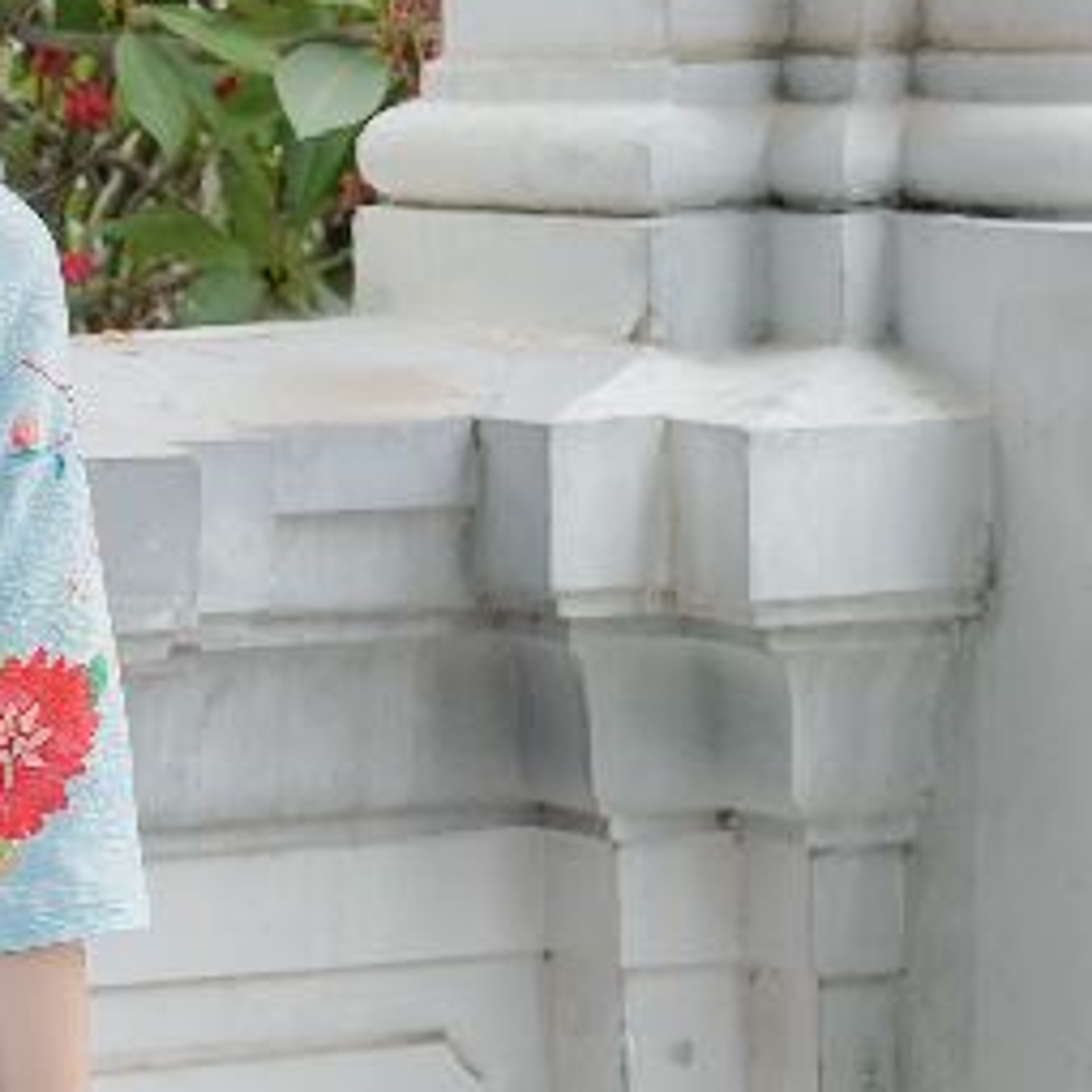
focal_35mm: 166
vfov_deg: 10.5
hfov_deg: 10.5
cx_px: -4
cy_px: 934
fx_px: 5910
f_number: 6.3
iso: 400
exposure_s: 1/250
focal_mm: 41.4
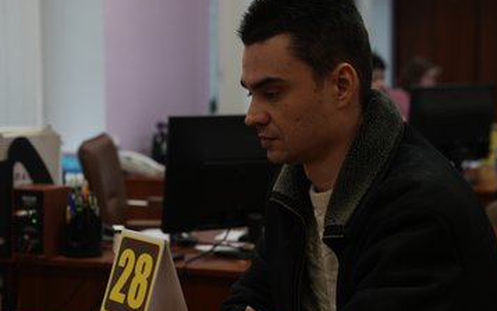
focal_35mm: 80
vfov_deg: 16.3
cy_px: 156
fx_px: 1083
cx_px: 234
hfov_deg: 25.8
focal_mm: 70
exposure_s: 1/50
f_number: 4.5
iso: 2000
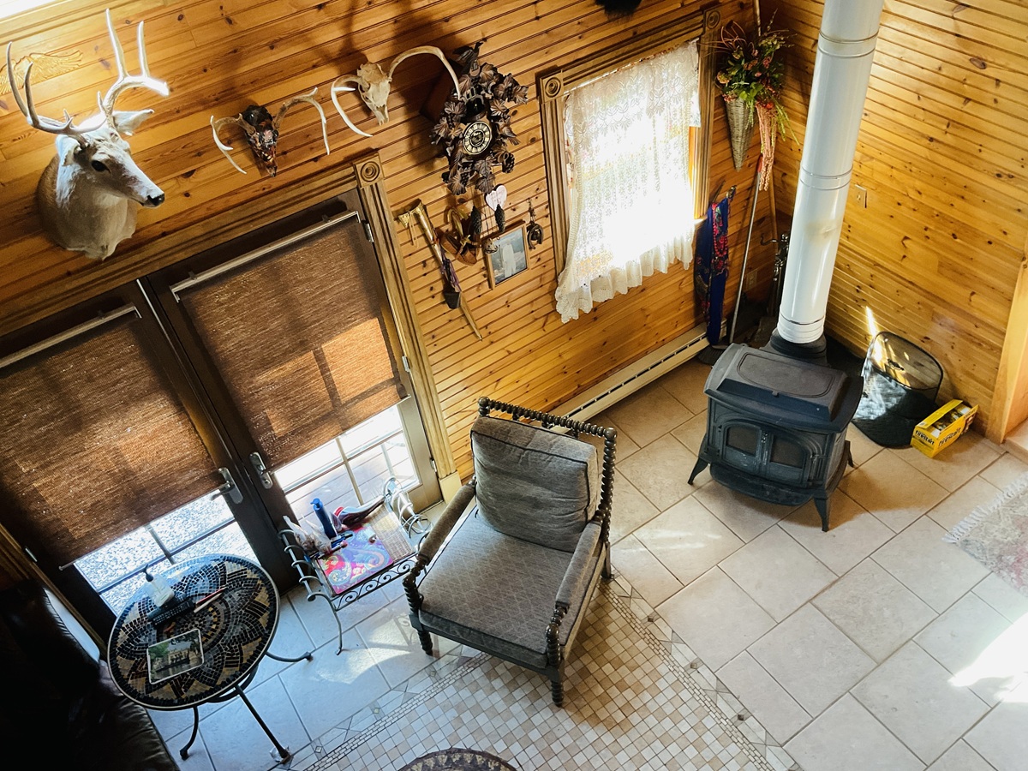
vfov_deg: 48.2
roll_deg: +10.0
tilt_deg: -44.8
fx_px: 861
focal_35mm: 29
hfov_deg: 61.7
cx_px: 514
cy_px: 386
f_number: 1.8
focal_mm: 3
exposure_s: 1/60
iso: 160
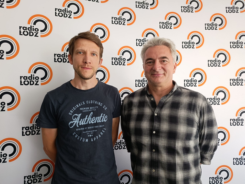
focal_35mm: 23
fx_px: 163
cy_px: 92
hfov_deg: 73.8
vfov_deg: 59.0
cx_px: 122
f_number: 1.65
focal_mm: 6.11
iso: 846
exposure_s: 1/100
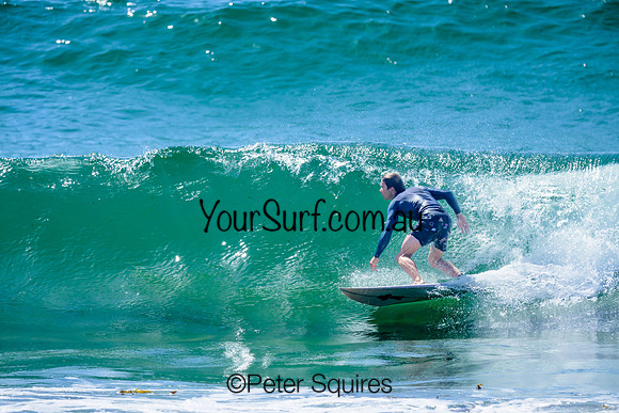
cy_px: 173
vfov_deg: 1.5
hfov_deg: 2.2
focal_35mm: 931
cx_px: 324
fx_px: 16003
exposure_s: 1/2000
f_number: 6.3
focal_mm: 800
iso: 280
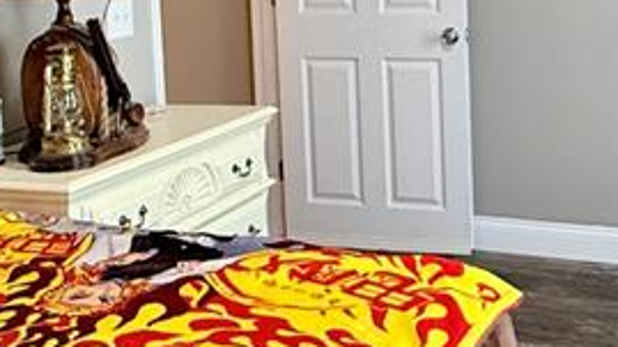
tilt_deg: -4.5
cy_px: -9
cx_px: 446
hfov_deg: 35.4
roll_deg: +1.6
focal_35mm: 58
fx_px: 950
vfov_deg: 20.0
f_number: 2.2
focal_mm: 2.22
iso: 400
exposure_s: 1/60
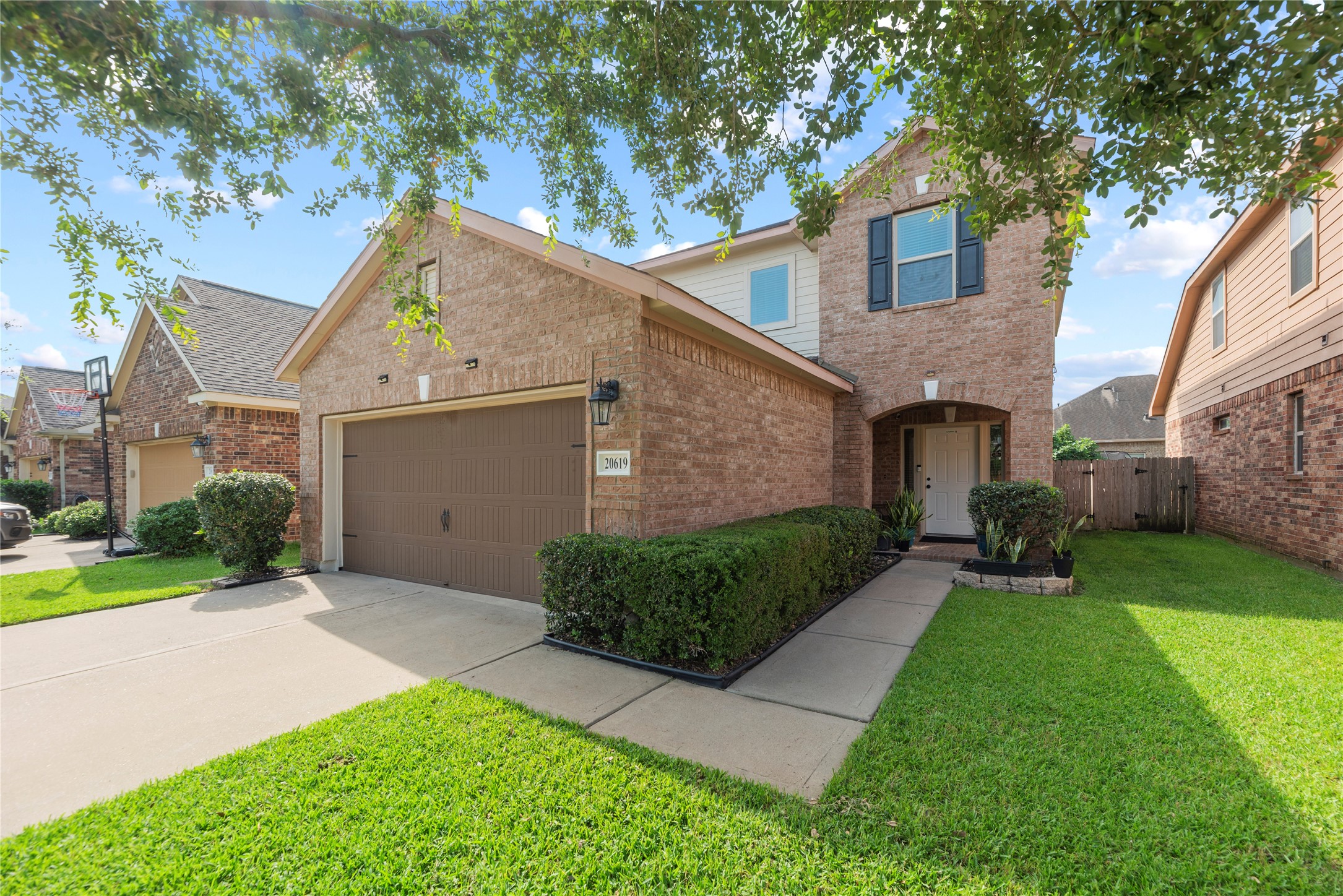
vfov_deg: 81.2
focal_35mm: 14
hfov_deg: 104.2
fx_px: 522
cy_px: 448
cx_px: 672
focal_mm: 14
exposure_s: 1/100
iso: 100
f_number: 8
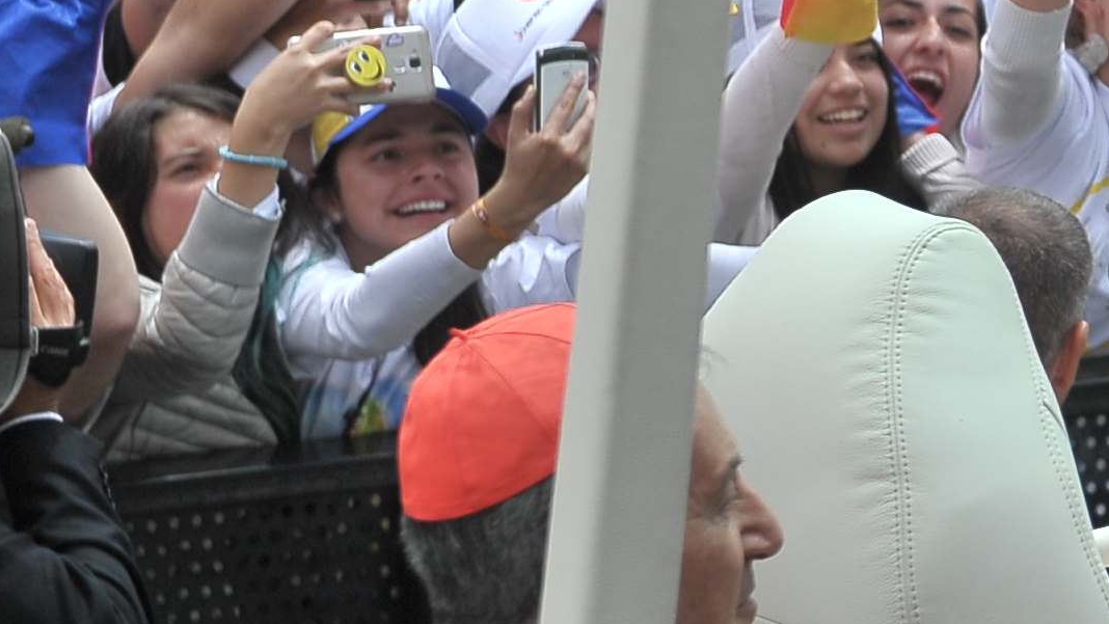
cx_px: 1917
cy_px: -318
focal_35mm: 292
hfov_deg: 7.2
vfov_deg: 4.1
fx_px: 8587
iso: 250
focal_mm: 70
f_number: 4
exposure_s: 1/2000
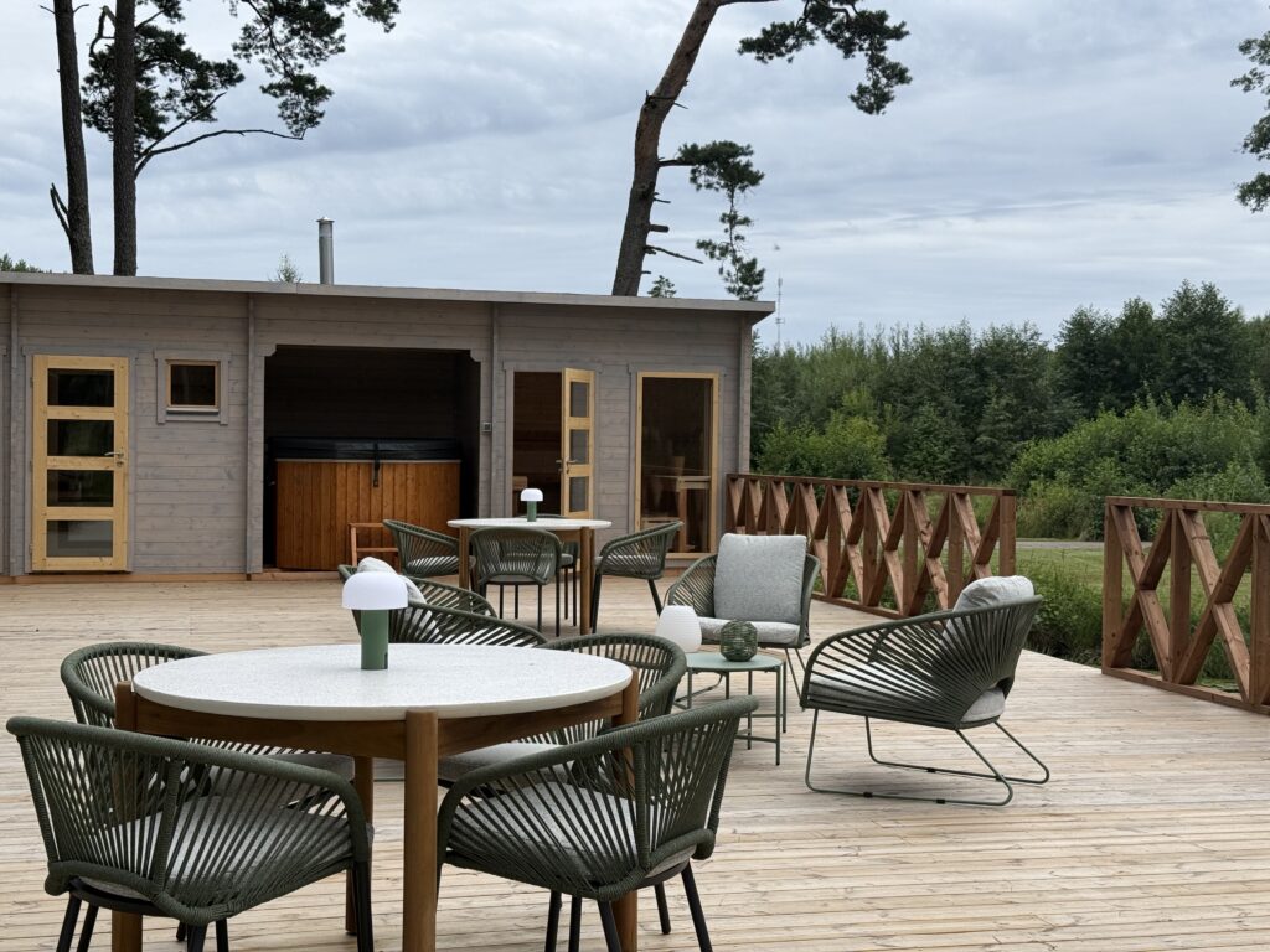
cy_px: 476
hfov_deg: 39.7
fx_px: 1761
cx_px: 635
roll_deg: -1.0
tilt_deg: -1.5
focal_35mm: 48
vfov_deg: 30.3
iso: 64
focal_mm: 6.76
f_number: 1.78
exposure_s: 1/1070
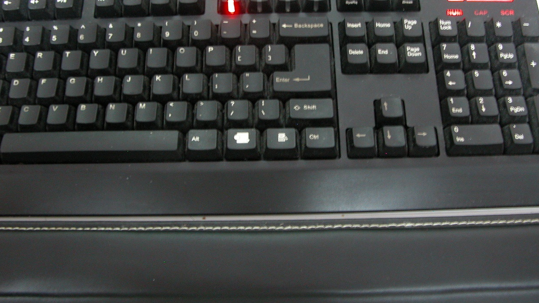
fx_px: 557
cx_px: 271
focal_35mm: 39
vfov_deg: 30.3
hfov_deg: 51.6
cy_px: 115
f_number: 2.8
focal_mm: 8.9
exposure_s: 1/2.6
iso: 400
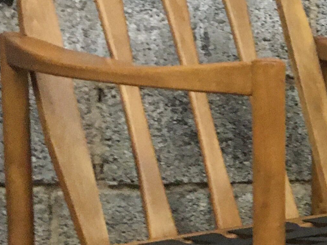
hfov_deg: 15.1
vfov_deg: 12.8
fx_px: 1086
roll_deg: -2.0
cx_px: 573
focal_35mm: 115
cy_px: 197
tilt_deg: -10.4
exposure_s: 1/20
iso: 200
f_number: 2.2
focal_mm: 4.15
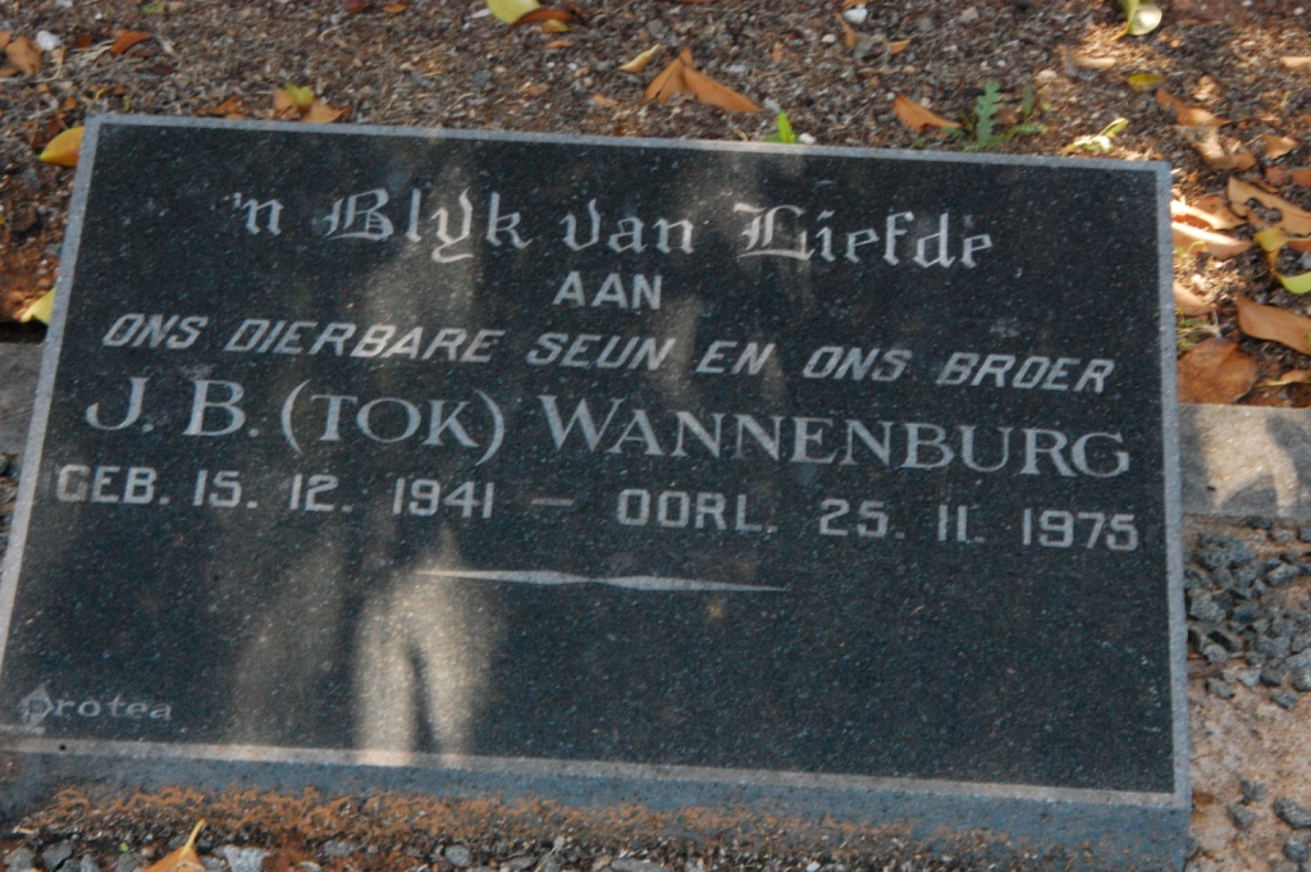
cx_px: 656
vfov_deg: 9.1
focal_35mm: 150
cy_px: 436
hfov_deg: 13.7
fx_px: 5458
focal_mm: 100
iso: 1600
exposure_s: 1/25
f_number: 22
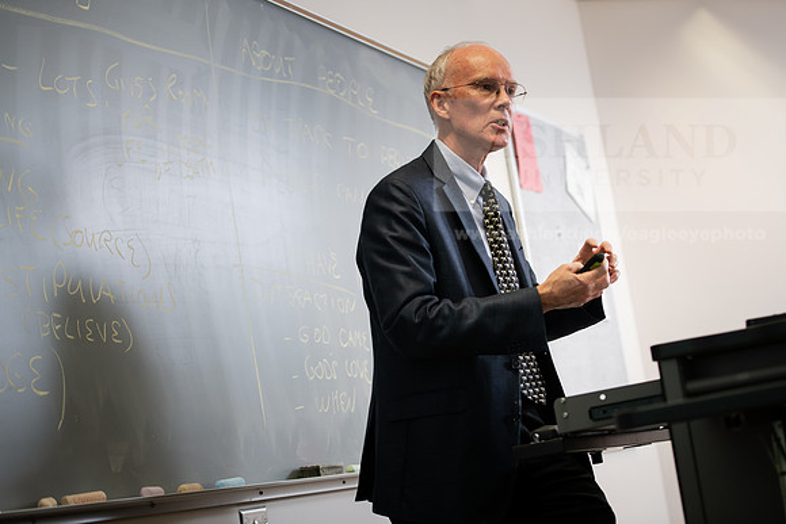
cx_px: 393
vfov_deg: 19.5
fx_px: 1529
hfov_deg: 28.8
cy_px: 262
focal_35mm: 70
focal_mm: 70
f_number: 3.2
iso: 800
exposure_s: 1/200
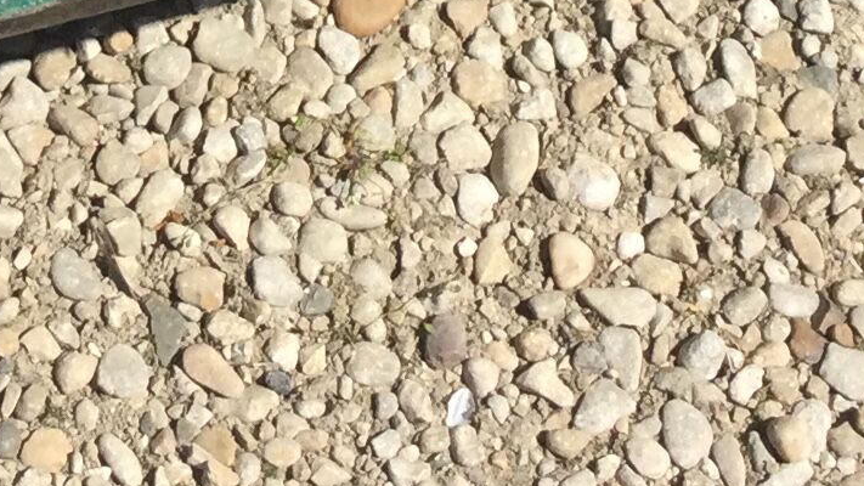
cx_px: 81
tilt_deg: -54.5
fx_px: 3551
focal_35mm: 155
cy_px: -735
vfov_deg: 7.3
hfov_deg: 13.7
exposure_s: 1/1456
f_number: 2.4
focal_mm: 3.3
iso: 25
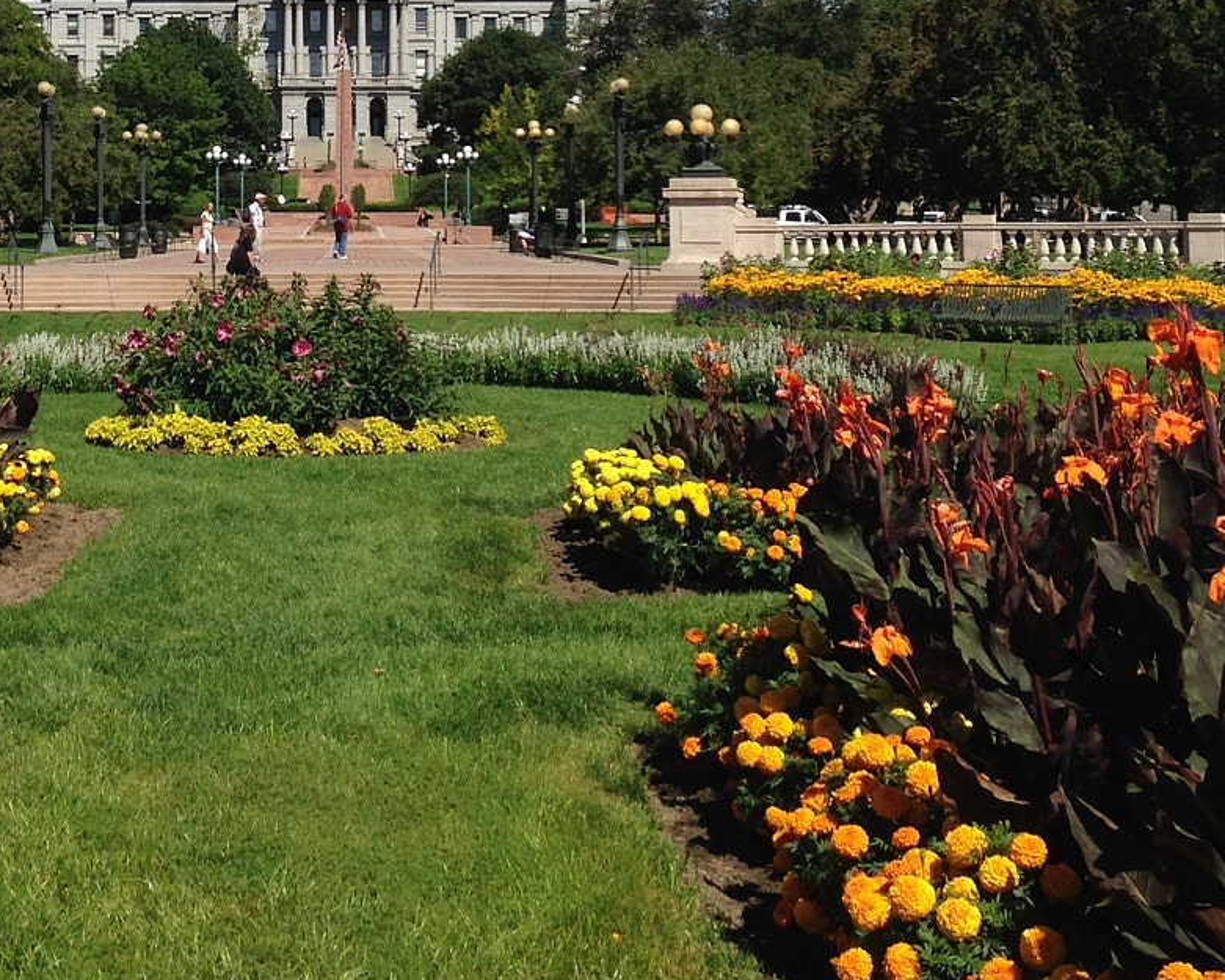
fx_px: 2393
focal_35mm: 66
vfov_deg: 22.6
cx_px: 334
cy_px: 94
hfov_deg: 28.4
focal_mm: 4.12
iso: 50
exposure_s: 1/2169
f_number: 2.4
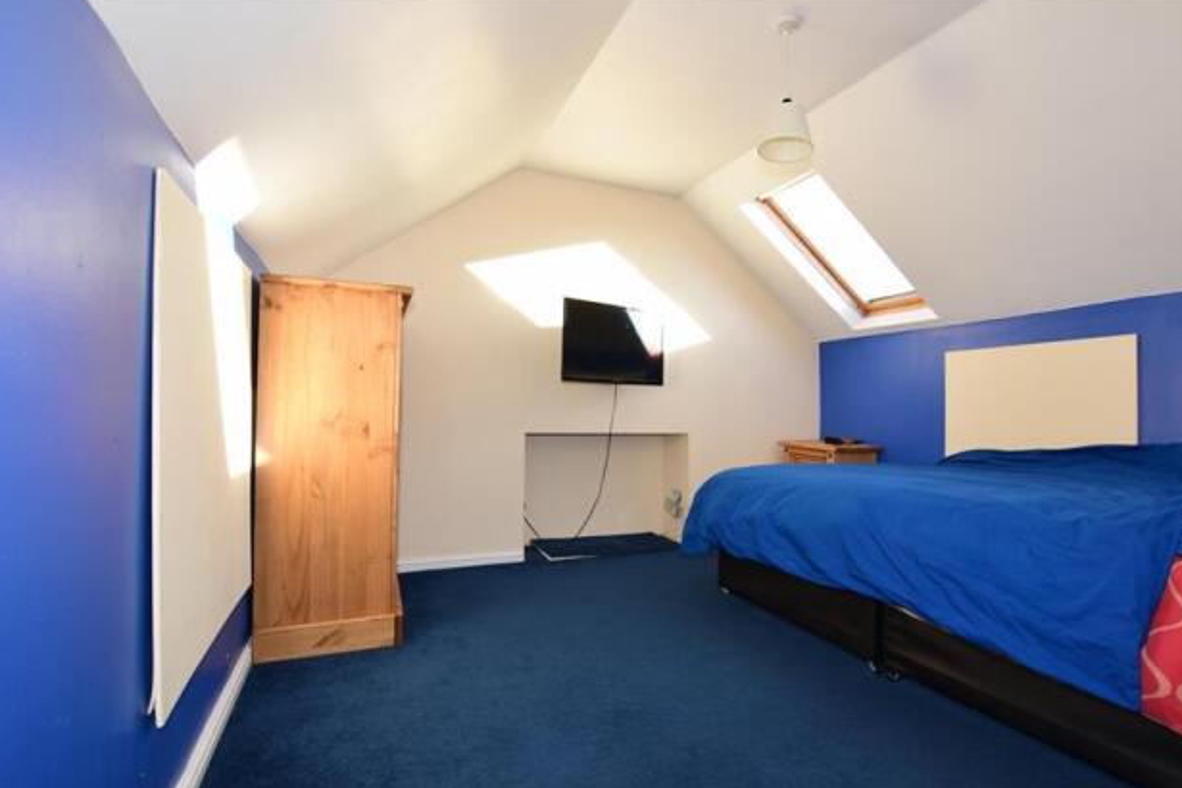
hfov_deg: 96.7
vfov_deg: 73.7
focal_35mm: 16
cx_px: 611
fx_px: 525
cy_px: 410
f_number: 6.3
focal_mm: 10
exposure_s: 1/160
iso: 400
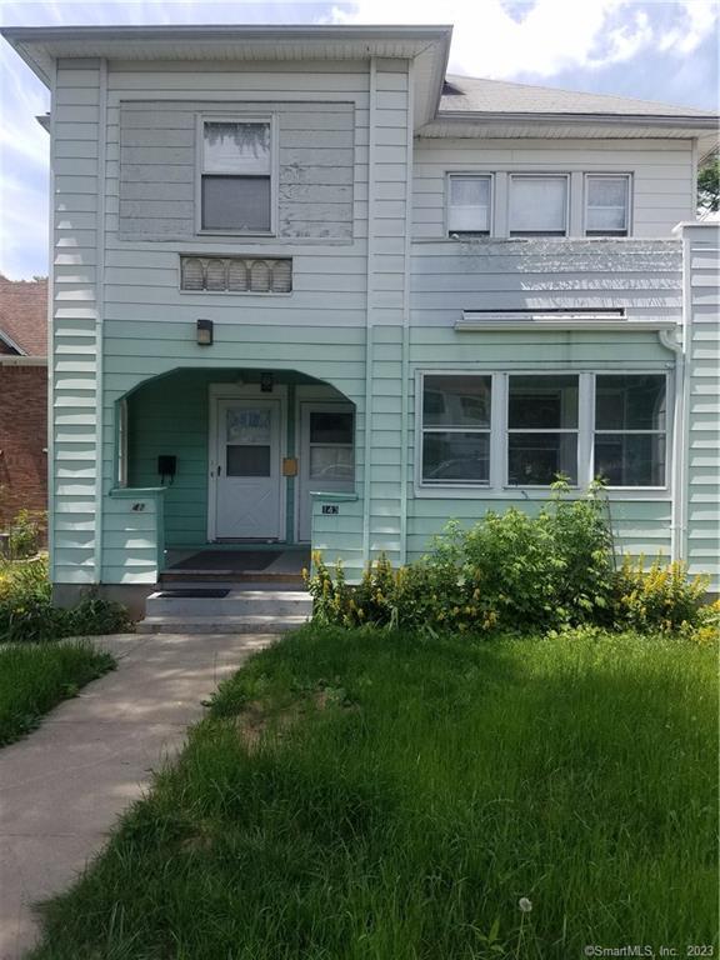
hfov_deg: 53.1
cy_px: 480
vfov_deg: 67.3
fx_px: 721
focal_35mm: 26
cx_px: 360
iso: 50
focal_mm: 4.2
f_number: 1.7
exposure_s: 1/1944
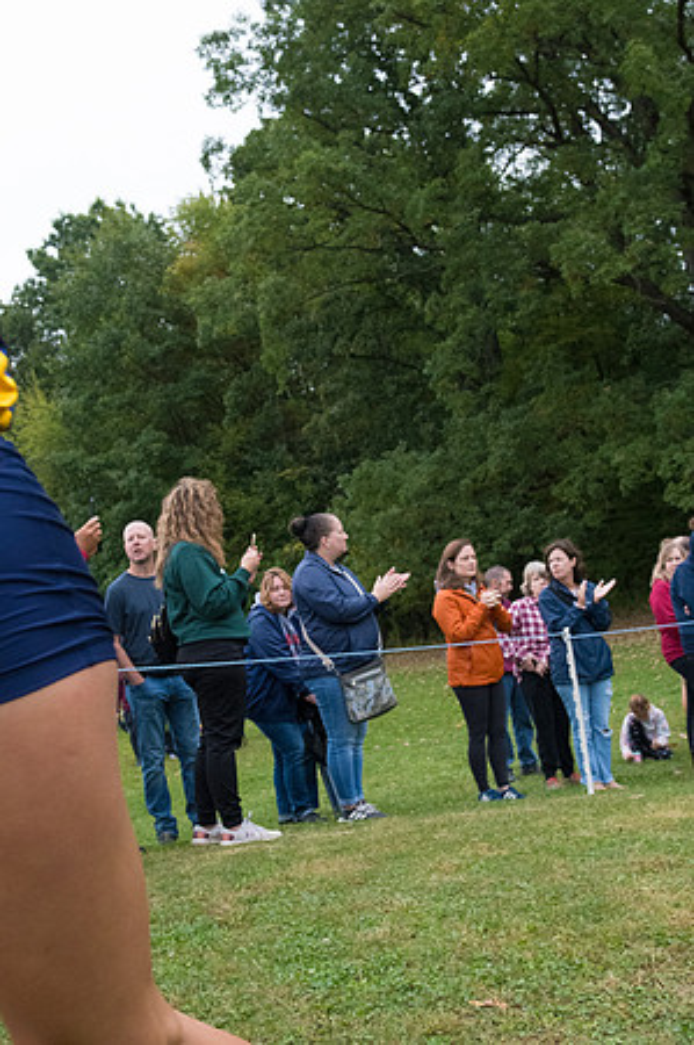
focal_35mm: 36
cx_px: 347
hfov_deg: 36.8
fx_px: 1043
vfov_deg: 53.2
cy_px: 522
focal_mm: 24
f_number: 5.6
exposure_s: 1/1600
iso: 3200
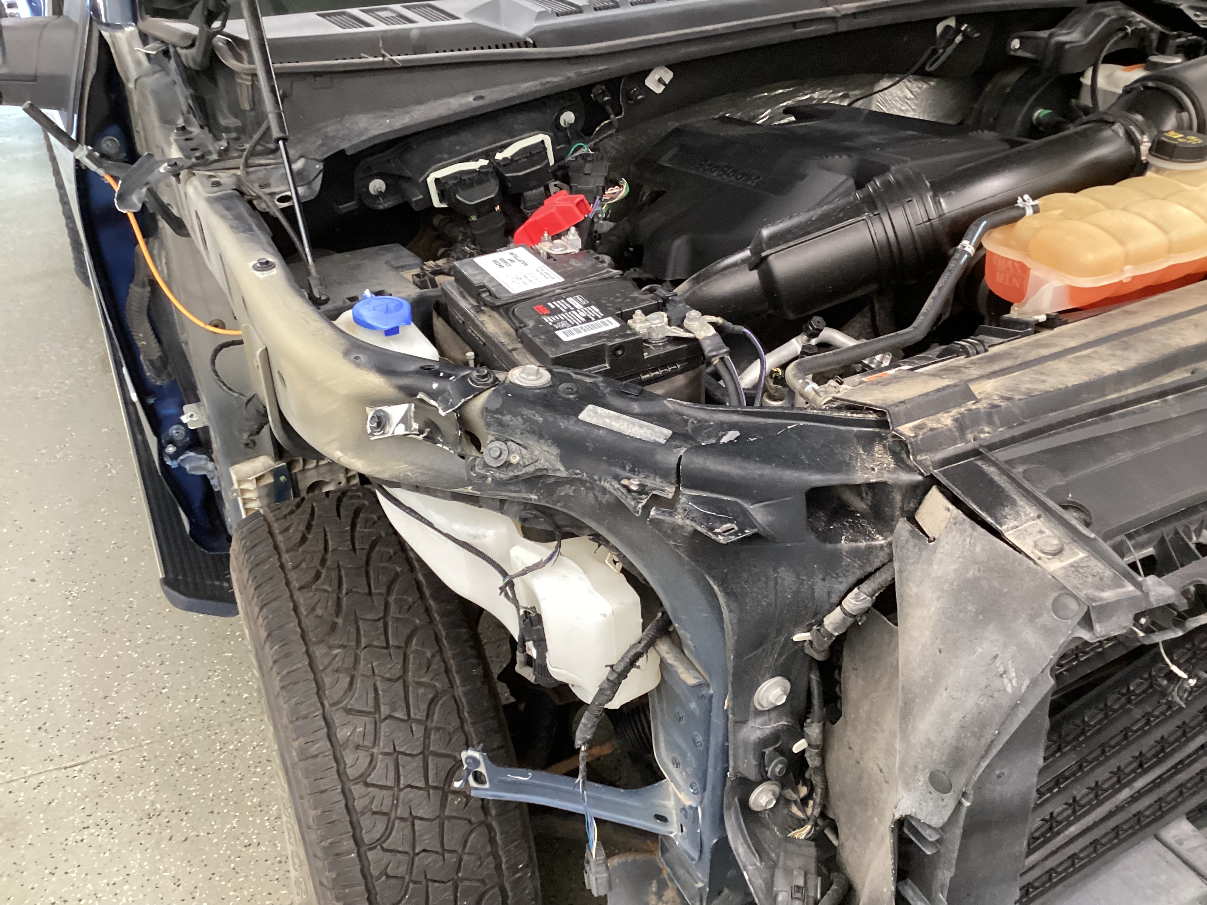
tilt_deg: -29.1
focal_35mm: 31
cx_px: 604
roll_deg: -0.4
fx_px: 1081
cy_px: 452
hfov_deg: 58.4
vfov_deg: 45.4
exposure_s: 1/33
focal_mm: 3.3
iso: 320
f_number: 2.4
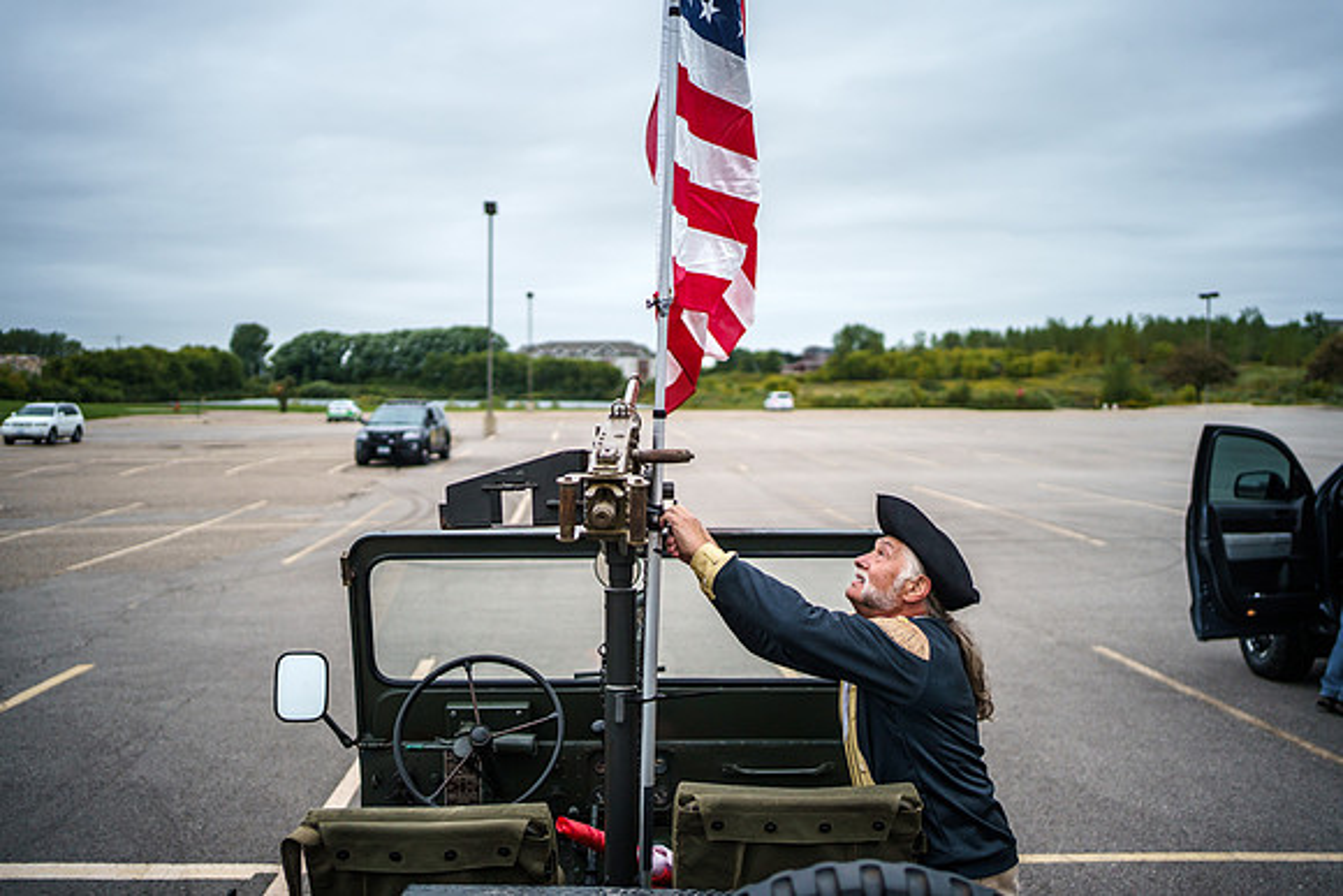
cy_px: 448
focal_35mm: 36
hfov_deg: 53.6
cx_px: 672
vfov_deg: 37.2
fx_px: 1331
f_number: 2
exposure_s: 1/3200
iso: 400
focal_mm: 35
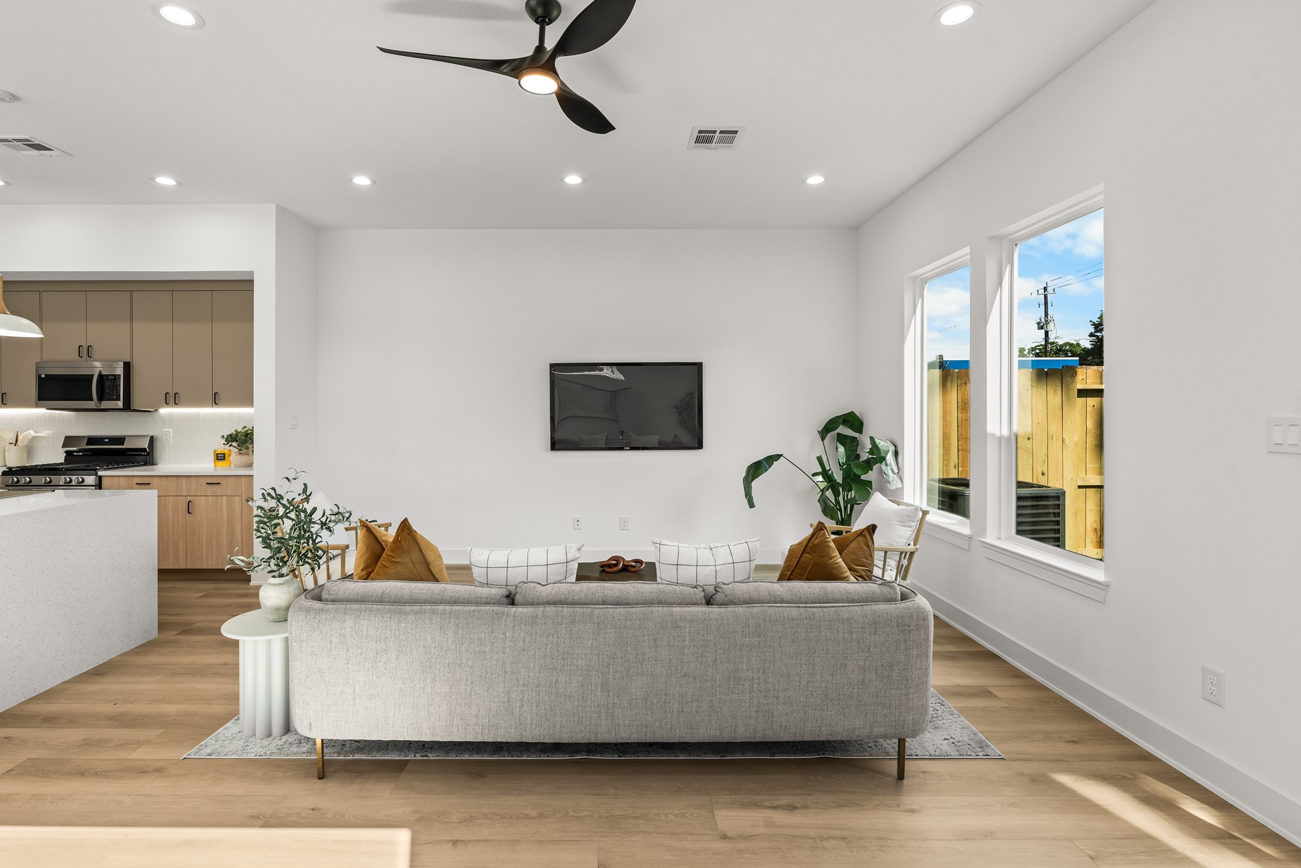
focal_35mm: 17
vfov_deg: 70.4
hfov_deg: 93.2
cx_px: 616
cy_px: 418
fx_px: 614
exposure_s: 1/4
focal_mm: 16
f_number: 9
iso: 200
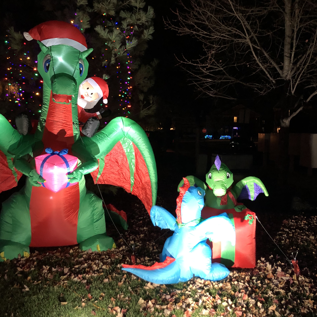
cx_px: 153
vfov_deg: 48.5
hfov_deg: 48.4
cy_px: 158
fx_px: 352
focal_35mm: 34
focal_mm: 3.99
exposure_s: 1/13
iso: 100
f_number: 1.8
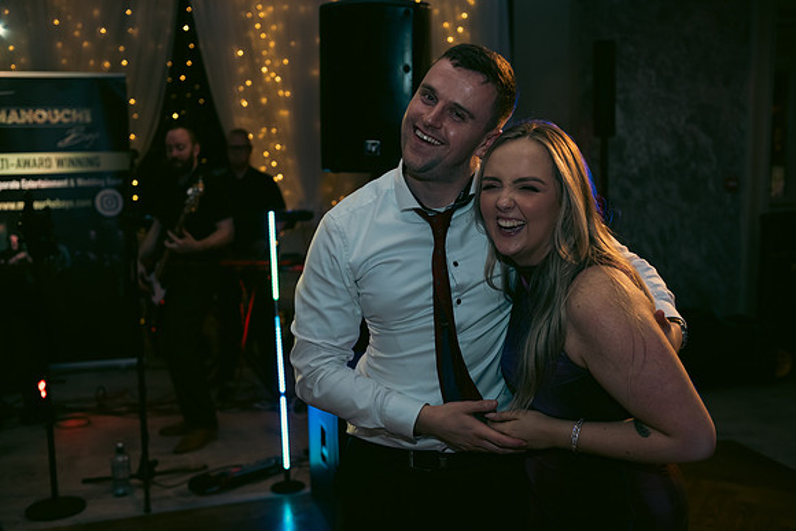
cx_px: 398
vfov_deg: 31.9
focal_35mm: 42
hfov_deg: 46.4
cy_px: 266
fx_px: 929
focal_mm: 42
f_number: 3.5
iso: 640
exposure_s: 1/160
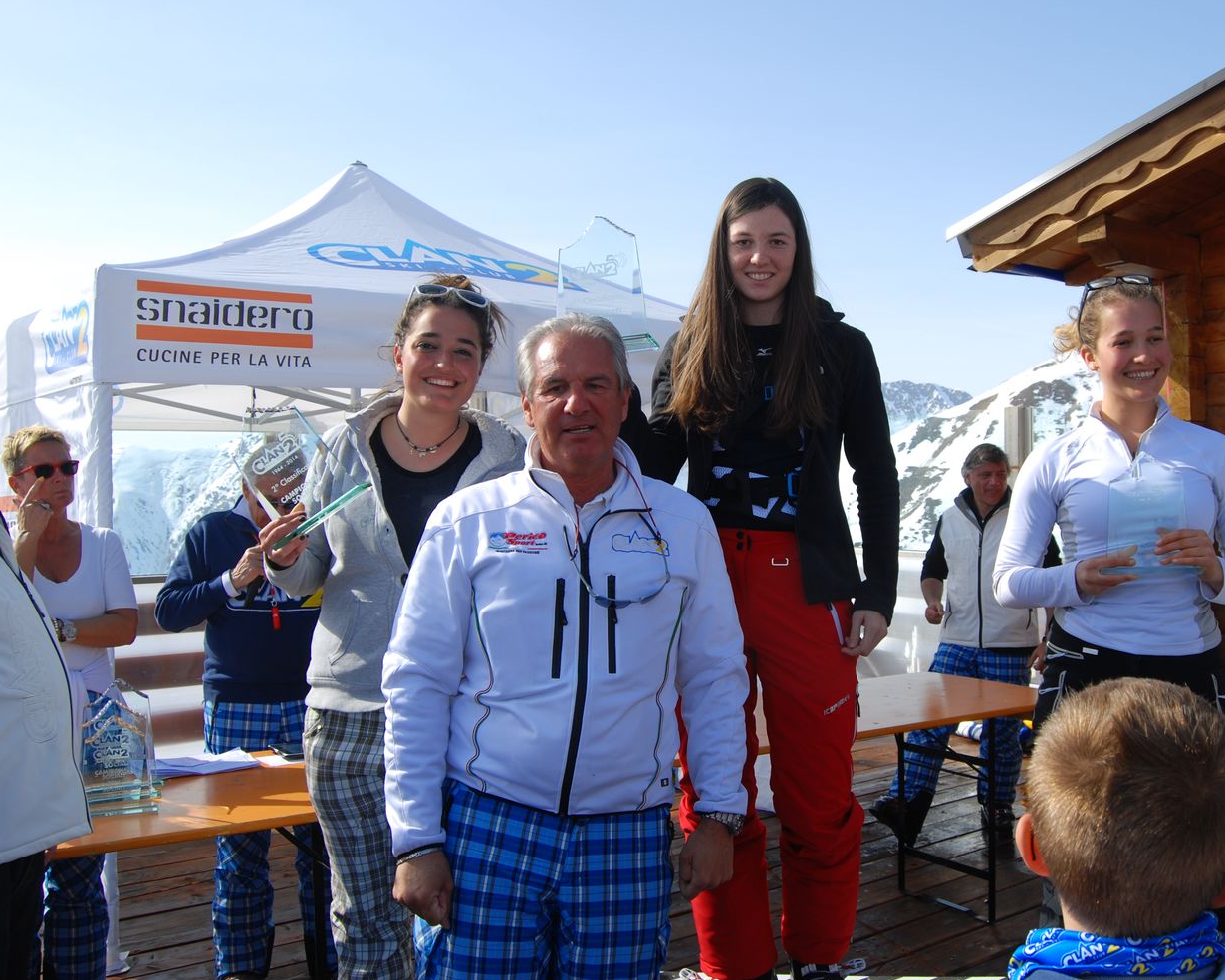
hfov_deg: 53.9
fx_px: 1196
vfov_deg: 44.5
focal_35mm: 33
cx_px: 728
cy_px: 458
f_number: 6.3
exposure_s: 1/320
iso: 100
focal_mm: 18
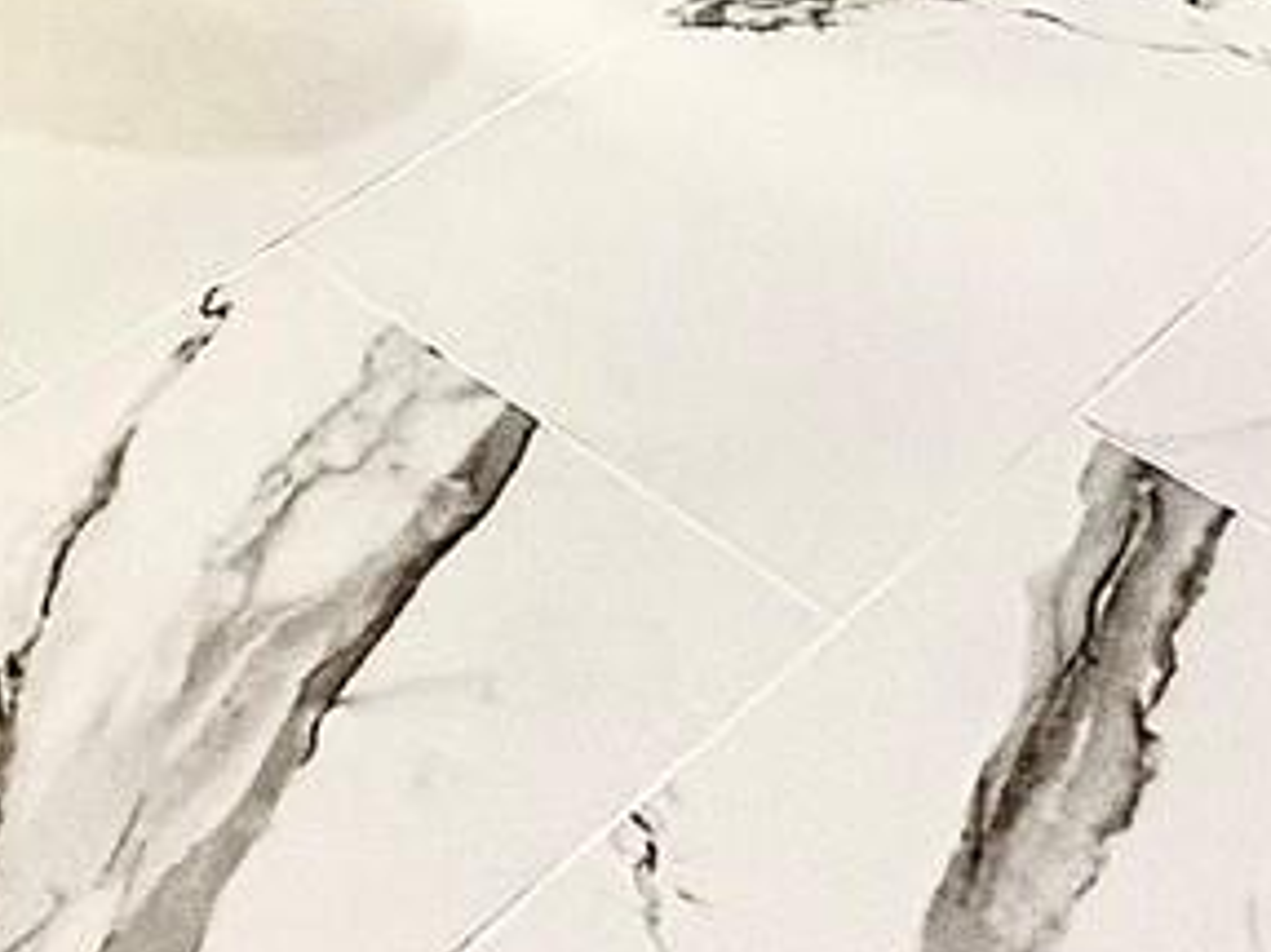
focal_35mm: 78
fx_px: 2863
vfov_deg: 12.9
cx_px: -385
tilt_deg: -2.2
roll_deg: -0.4
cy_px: -1514
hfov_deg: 22.4
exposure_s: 1/120
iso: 64
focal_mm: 2.22
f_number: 2.2
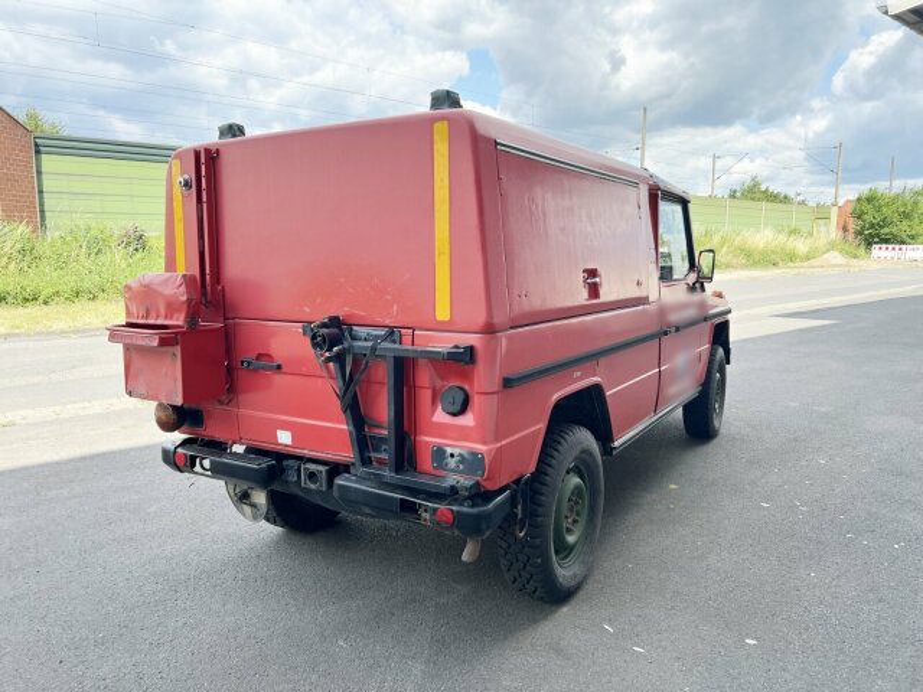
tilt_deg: -8.0
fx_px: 693
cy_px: 346
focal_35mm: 26
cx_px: 462
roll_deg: -0.3
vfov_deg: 53.1
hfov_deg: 67.3
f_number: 1.5
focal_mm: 5.7
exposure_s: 1/1377
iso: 50
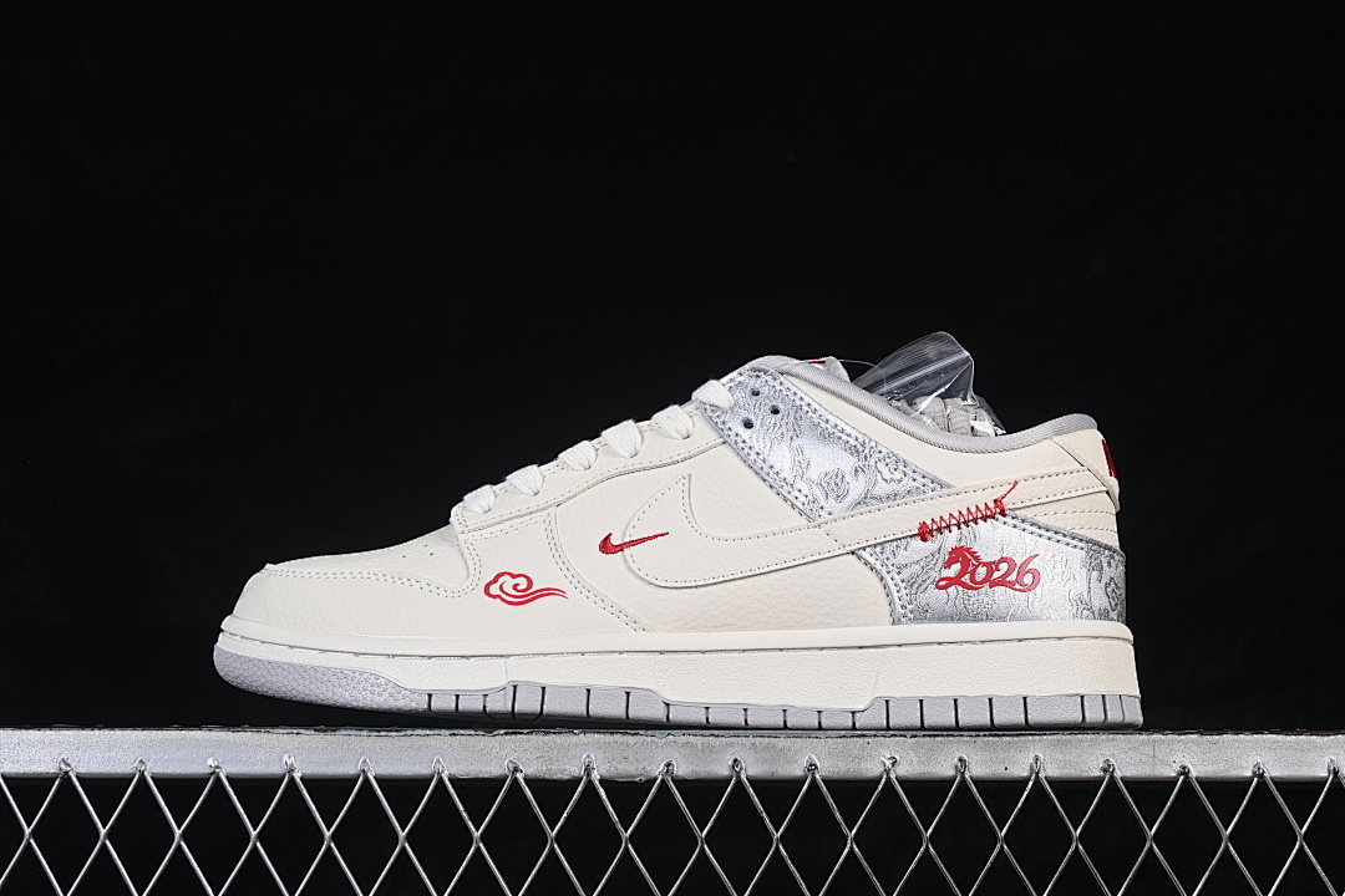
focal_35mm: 75
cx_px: 672
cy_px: 448
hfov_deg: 27.0
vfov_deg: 18.2
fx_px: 2802
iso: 160
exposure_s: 1/80
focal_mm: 50
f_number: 8
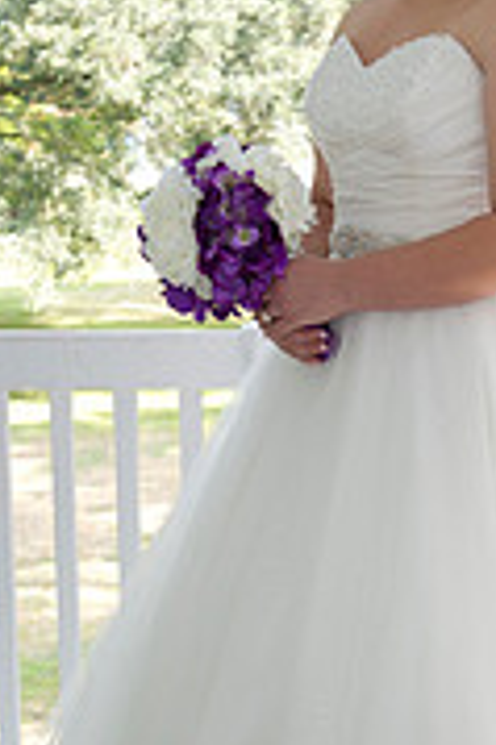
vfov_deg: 16.9
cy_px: 495
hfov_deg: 11.3
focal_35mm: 121
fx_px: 2505
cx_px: 386
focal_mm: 48
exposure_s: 1/125
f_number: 5.6
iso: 320
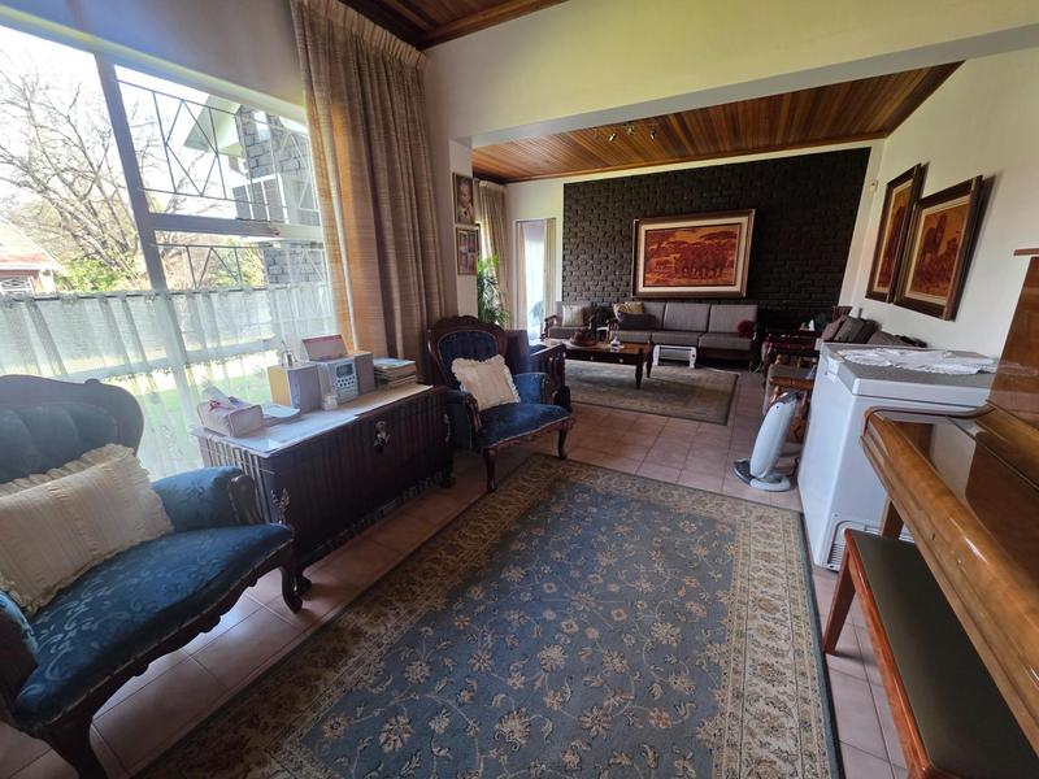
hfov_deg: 106.2
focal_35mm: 13
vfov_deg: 89.9
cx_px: 520
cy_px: 390
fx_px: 390
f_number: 1.9
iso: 200
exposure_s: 1/100
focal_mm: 2.2
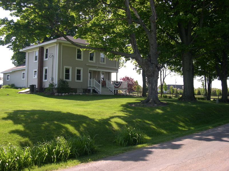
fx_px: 251
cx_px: 114
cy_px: 86
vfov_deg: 37.7
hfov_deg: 49.0
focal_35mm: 38
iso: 100
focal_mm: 8
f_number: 7.6
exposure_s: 1/105
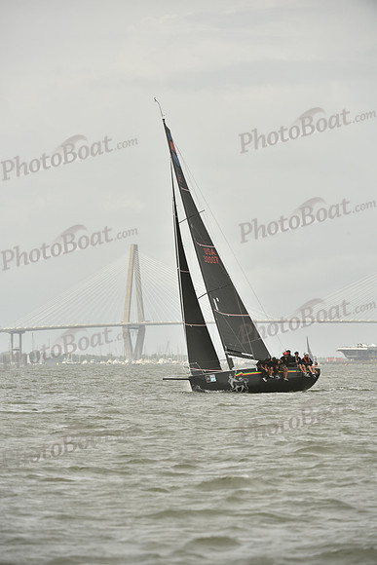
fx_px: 3924
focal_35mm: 250
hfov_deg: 5.5
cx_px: 188
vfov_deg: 8.2
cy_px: 282
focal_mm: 250
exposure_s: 1/1250
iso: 320
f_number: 6.3
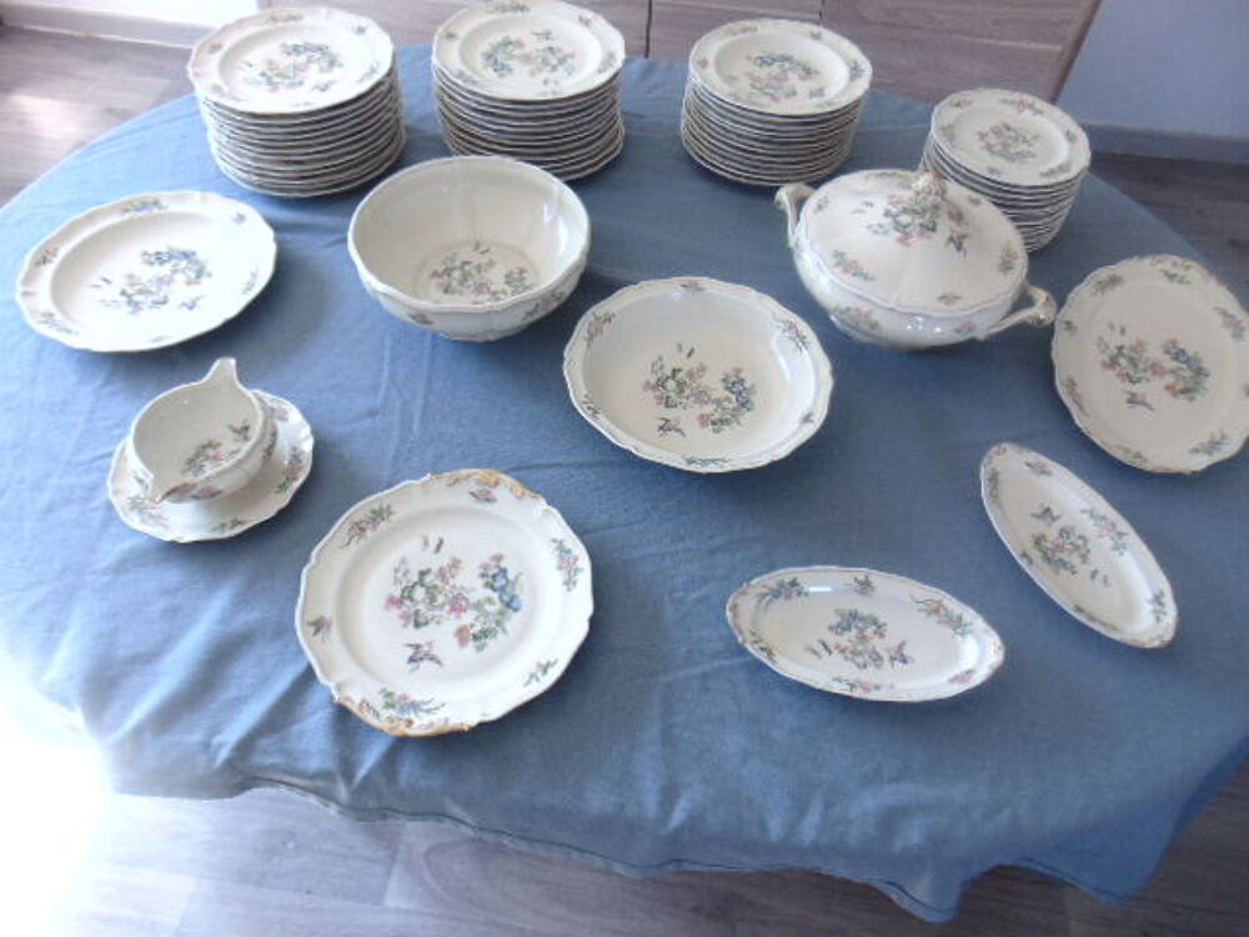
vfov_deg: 54.9
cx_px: 624
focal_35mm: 25
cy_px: 468
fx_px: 902
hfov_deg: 69.4
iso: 80
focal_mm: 4.5
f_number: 3
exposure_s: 1/50
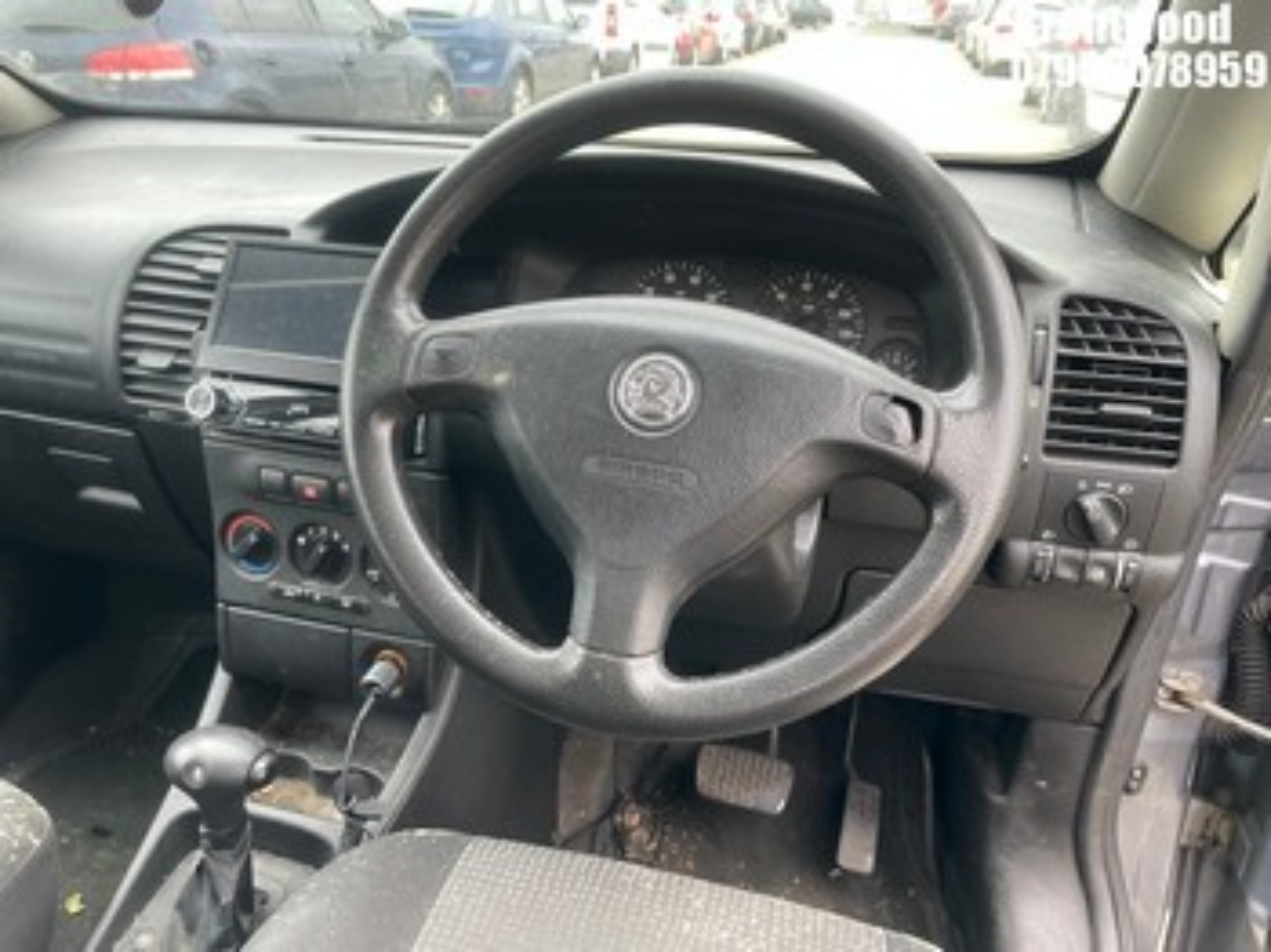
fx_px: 954
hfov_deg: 67.3
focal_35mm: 26
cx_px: 636
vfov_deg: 53.0
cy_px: 476
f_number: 1.6
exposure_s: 1/121
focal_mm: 4.2
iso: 100
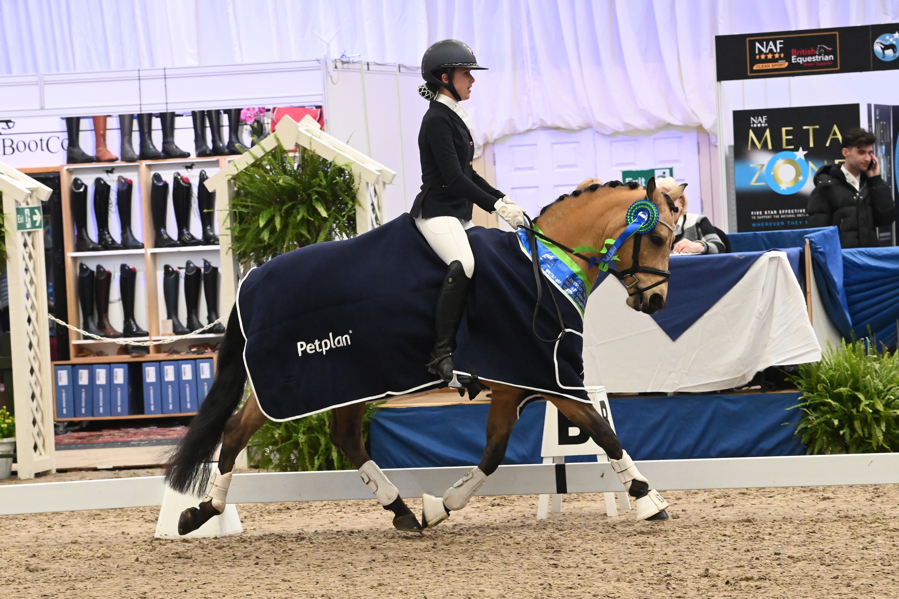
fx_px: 4492
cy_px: 300
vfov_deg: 7.6
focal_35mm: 180
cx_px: 450
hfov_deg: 11.4
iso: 12800
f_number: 8
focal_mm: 150
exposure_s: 1/640
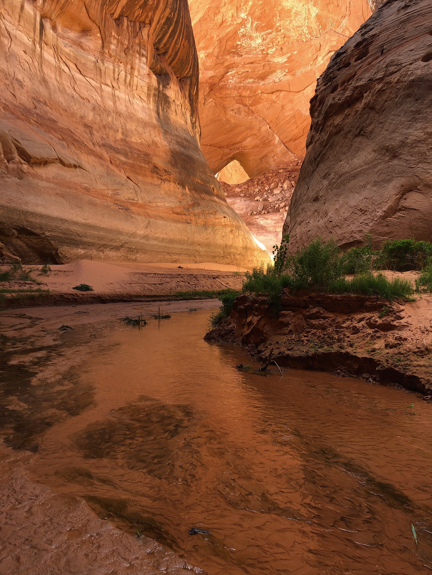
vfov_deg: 63.4
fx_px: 466
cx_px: 216
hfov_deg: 49.7
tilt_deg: -2.6
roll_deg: +0.0
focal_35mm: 28
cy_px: 288
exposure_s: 1/120
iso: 25
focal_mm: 3.99
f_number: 1.8
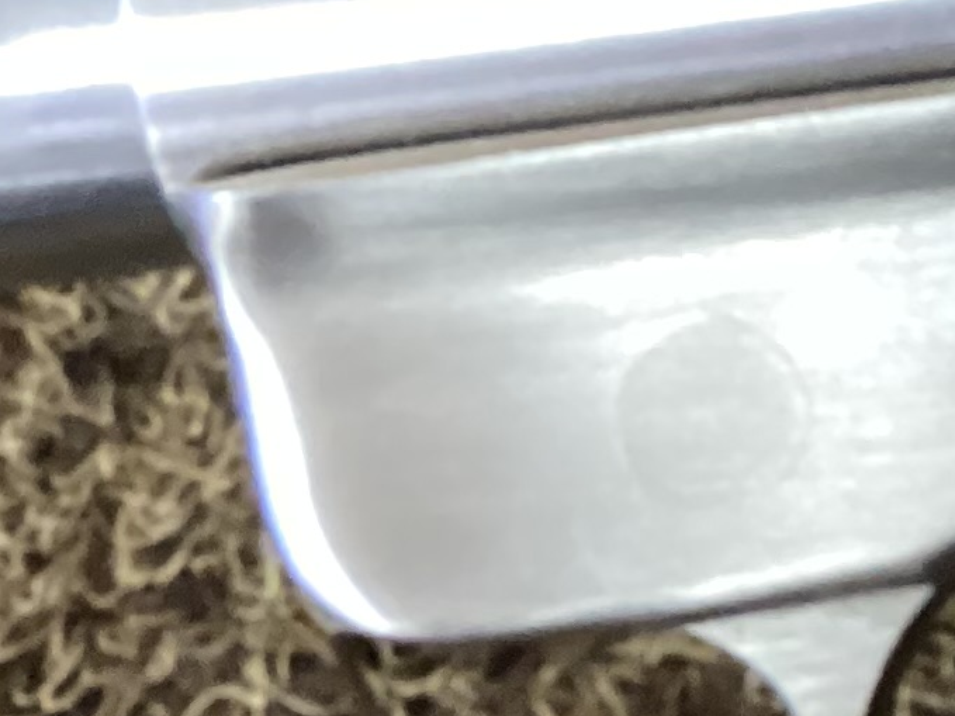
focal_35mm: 149
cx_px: 2035
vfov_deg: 9.8
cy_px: -236
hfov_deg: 11.6
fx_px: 4110
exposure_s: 1/30
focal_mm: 3.3
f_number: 2.4
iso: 500
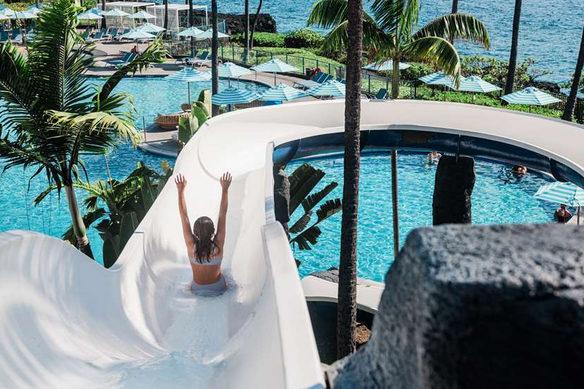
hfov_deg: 36.7
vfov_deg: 25.0
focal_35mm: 54
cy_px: 161
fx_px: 876
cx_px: 349
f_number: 4.5
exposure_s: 1/1600
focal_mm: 44
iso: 160
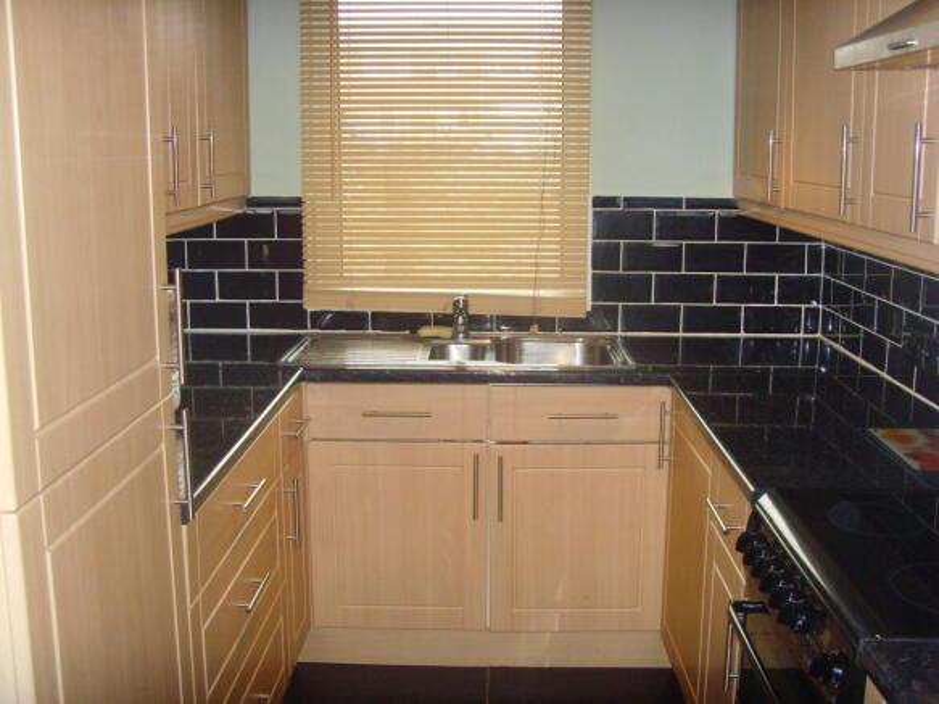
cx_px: 470
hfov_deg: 47.9
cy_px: 352
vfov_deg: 36.8
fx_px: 1058
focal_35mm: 39
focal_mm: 6.6
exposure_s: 1/45
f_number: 3.5
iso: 200
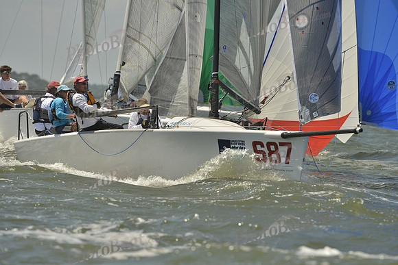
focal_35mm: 400
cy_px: 132
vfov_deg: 3.4
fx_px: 4423
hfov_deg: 5.2
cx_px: 199
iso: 280
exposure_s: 1/1250
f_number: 9
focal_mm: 400
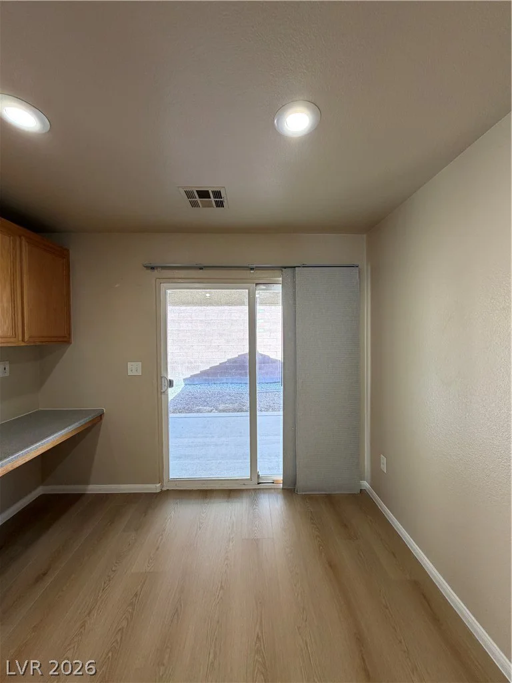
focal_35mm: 14
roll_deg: +1.1
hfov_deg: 85.7
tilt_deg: +0.9
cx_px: 256
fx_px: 276
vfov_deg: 102.1
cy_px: 342
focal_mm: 2.22
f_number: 2.2
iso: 125
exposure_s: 1/120
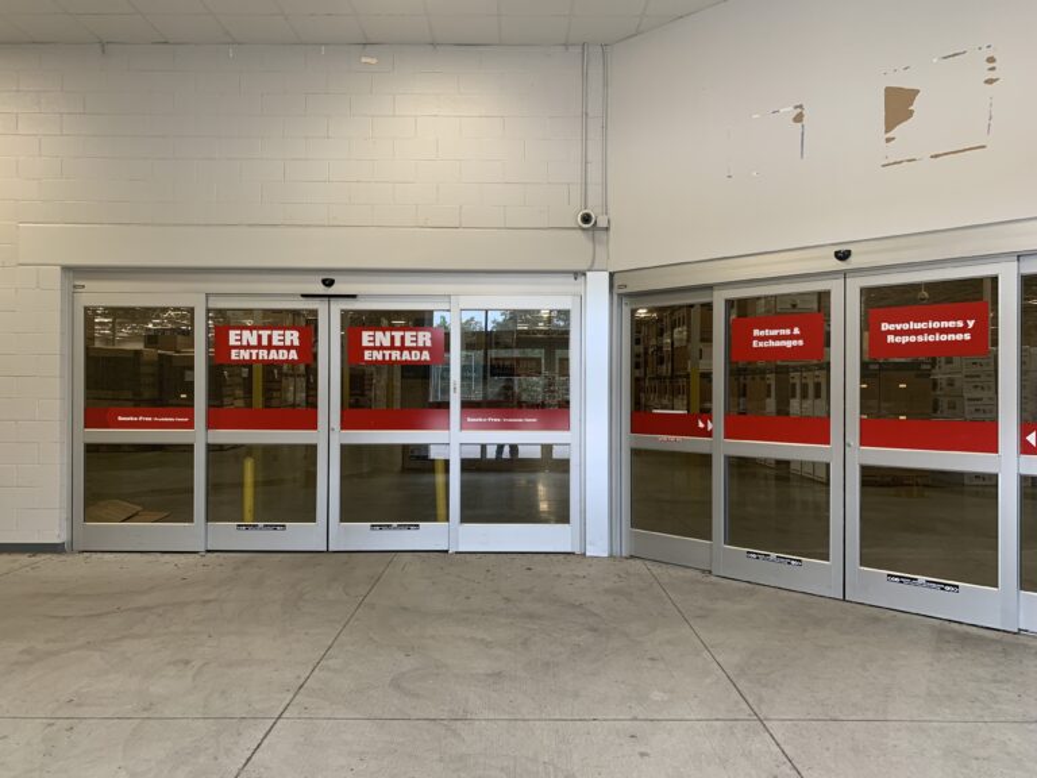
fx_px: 779
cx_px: 518
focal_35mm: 26
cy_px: 389
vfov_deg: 53.1
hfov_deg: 67.3
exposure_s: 1/60
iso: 100
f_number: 1.8
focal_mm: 4.25
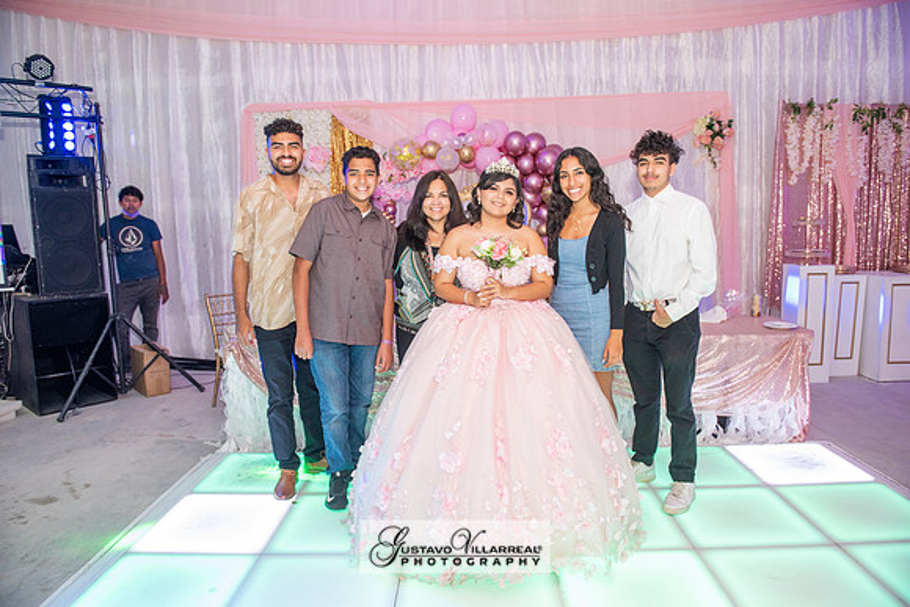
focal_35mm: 24
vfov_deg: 53.2
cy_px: 304
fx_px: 607
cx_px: 455
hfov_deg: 73.7
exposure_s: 1/60
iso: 1250
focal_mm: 24
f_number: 4
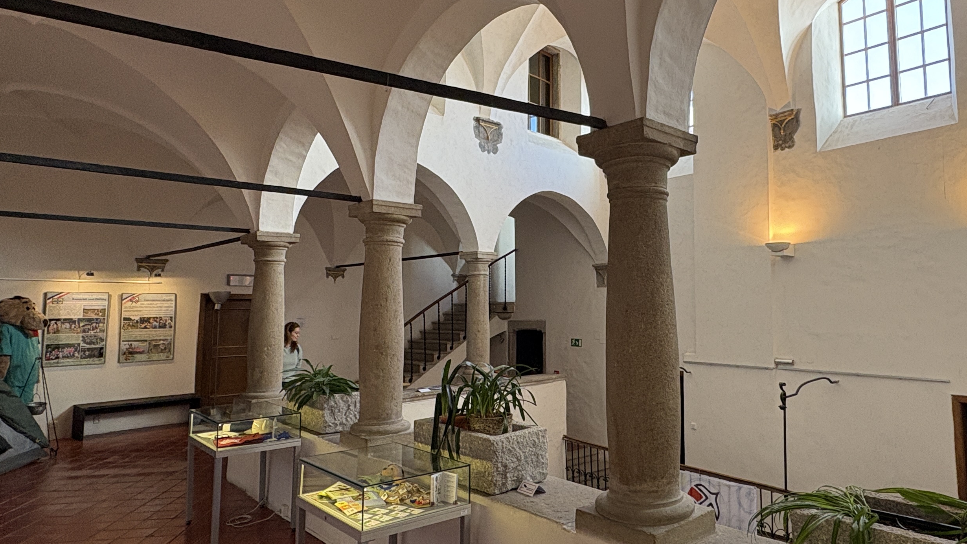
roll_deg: +0.9
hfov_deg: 73.6
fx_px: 641
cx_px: 559
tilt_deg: +6.4
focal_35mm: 25
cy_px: 245
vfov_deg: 45.9
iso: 200
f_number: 2.2
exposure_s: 1/100
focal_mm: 2.22
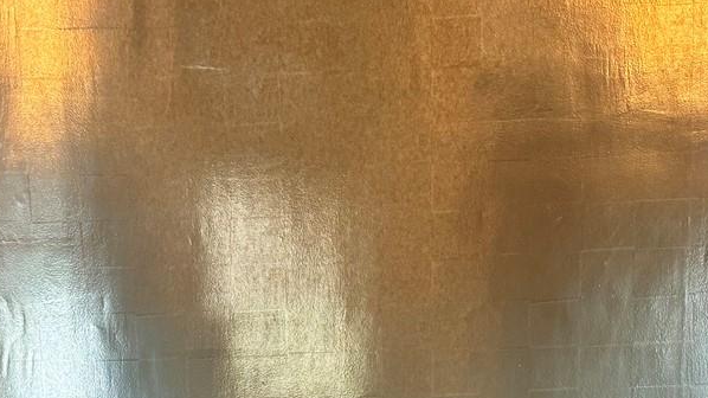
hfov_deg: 30.1
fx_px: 1314
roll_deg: +1.2
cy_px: 586
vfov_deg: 15.9
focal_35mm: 70
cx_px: 288
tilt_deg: -10.8
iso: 200
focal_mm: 6.76
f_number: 1.78
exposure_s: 1/120
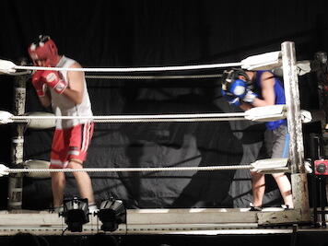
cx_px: 170
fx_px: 3838
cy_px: 109
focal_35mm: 405
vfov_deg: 3.7
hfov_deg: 4.9
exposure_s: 1/20
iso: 800
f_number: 5.6
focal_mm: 64.5
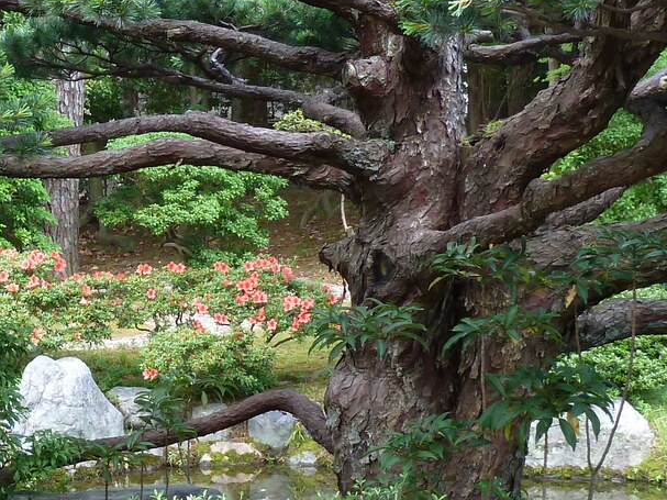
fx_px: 2639
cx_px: -54
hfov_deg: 14.1
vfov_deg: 10.8
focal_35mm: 137
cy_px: 403
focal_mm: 8.5
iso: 125
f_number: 3.8
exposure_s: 1/30
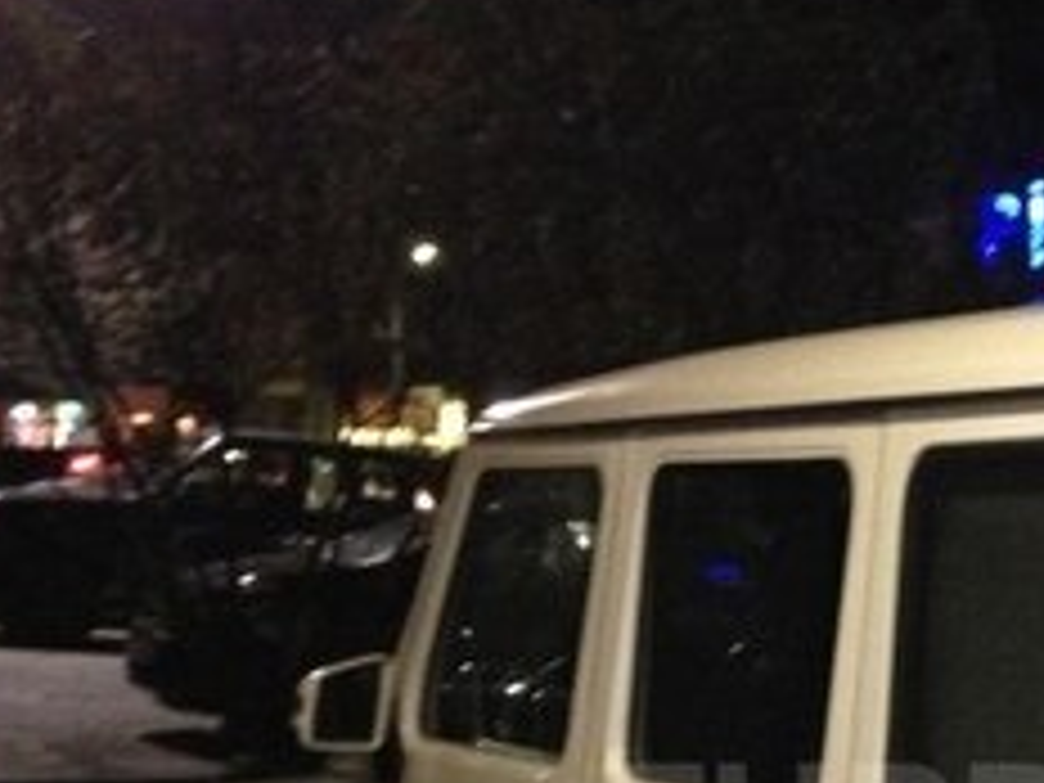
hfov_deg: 20.2
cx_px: 1062
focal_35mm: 94
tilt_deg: -8.8
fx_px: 2835
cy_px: 830
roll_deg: -0.3
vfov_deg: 15.4
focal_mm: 4.12
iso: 320
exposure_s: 1/15
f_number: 2.4
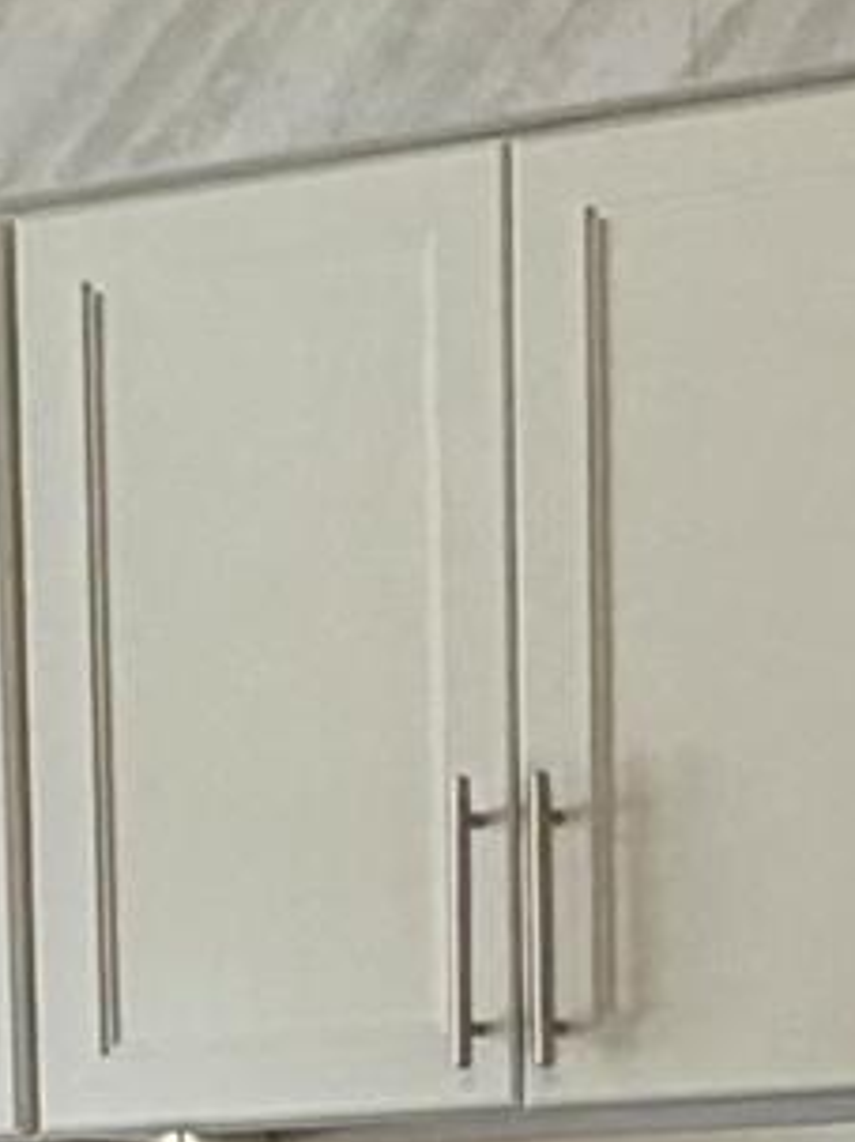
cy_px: 1967
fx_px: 4680
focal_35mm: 142
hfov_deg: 10.3
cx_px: -132
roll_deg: +2.1
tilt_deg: -7.3
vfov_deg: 12.8
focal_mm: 2.22
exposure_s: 1/60
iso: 160
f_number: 2.2
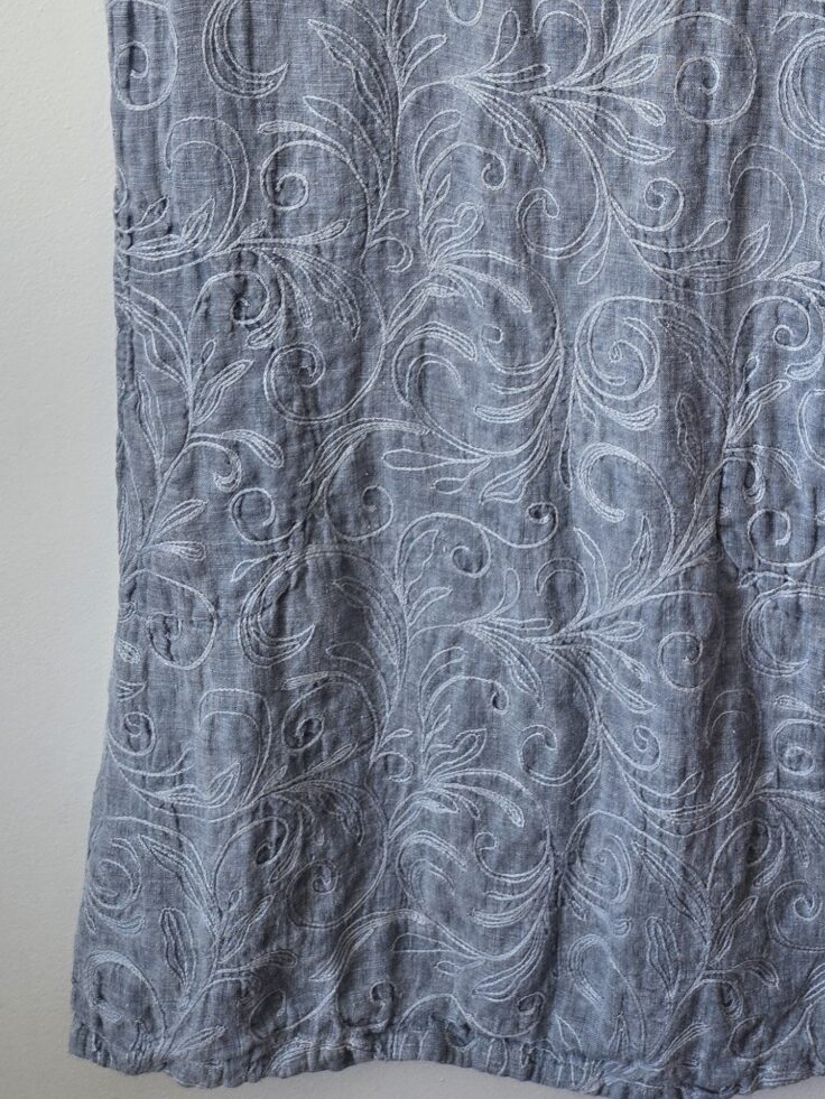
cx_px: 583
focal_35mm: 48
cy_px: 101
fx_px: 1525
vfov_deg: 37.0
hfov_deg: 29.9
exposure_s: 1/180
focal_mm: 5.4
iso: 100
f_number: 1.8
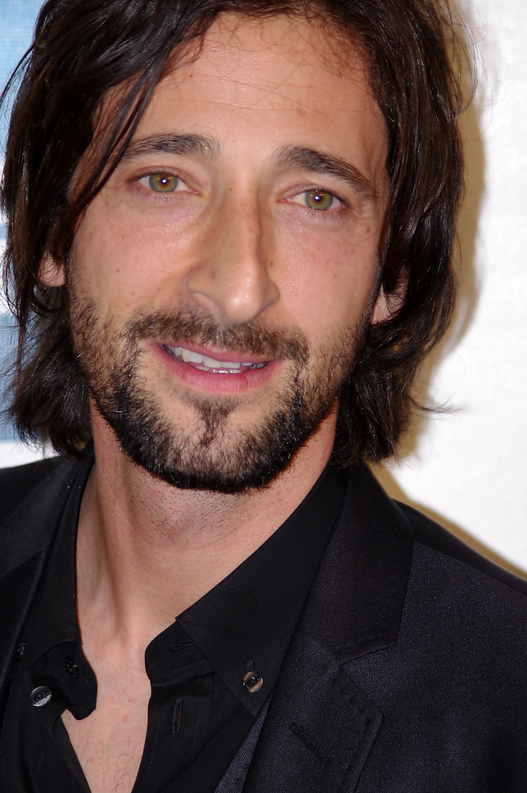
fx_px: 5085
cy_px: 406
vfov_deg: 8.9
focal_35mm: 231
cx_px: 226
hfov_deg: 5.9
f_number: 4.5
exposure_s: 1/180
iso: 200
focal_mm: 107.5
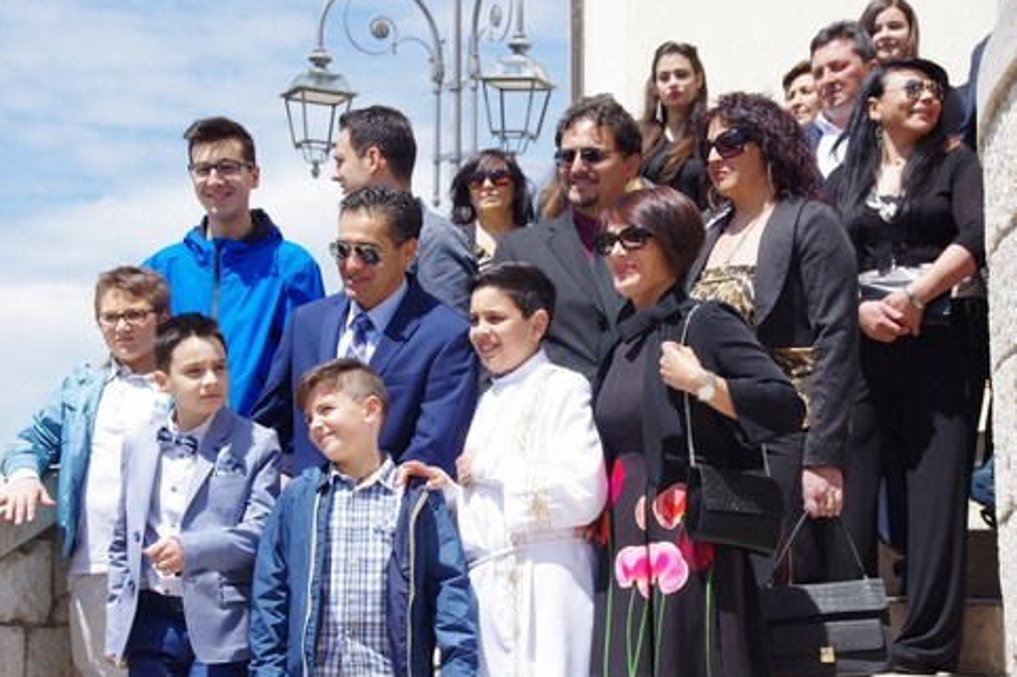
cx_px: 492
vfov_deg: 16.6
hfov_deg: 24.8
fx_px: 2316
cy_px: 338
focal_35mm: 82
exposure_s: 1/250
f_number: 8
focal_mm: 53
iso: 200
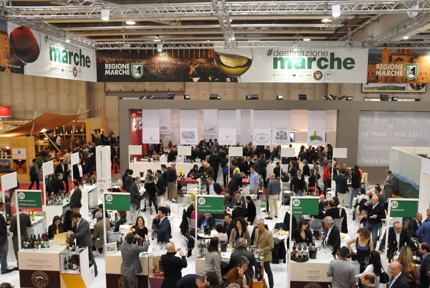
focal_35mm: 30
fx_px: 359
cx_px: 215
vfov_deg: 43.7
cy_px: 144
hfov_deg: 61.9
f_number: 5.6
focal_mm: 20
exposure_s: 1/125
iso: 3200
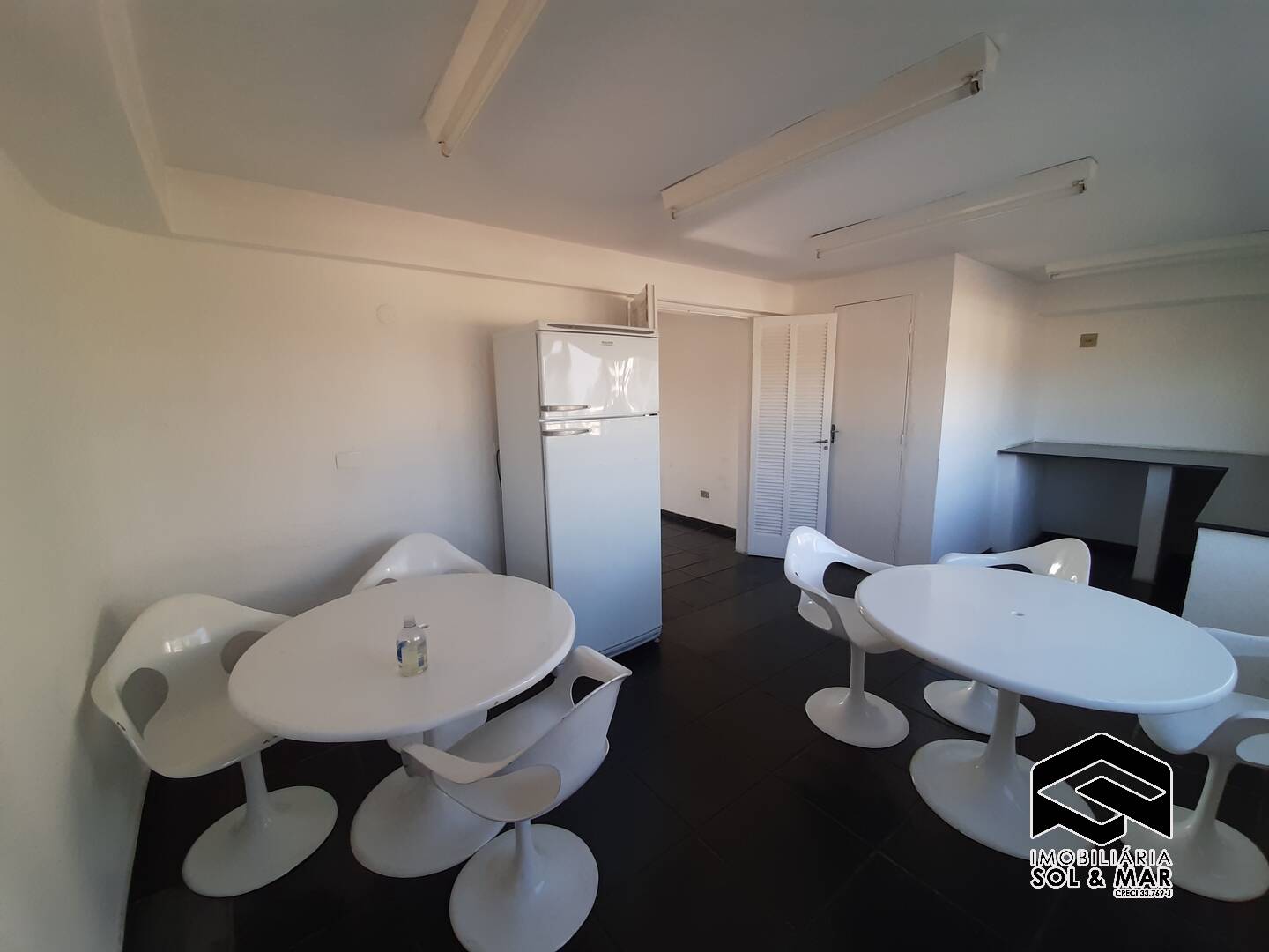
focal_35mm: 13
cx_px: 634
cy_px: 476
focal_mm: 1.42
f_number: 2.2
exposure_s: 1/120
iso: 64
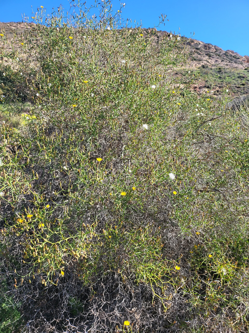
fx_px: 230
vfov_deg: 71.6
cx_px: 124
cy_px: 166
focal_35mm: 24
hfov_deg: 56.8
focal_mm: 5
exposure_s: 1/1024
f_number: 1.8
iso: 40
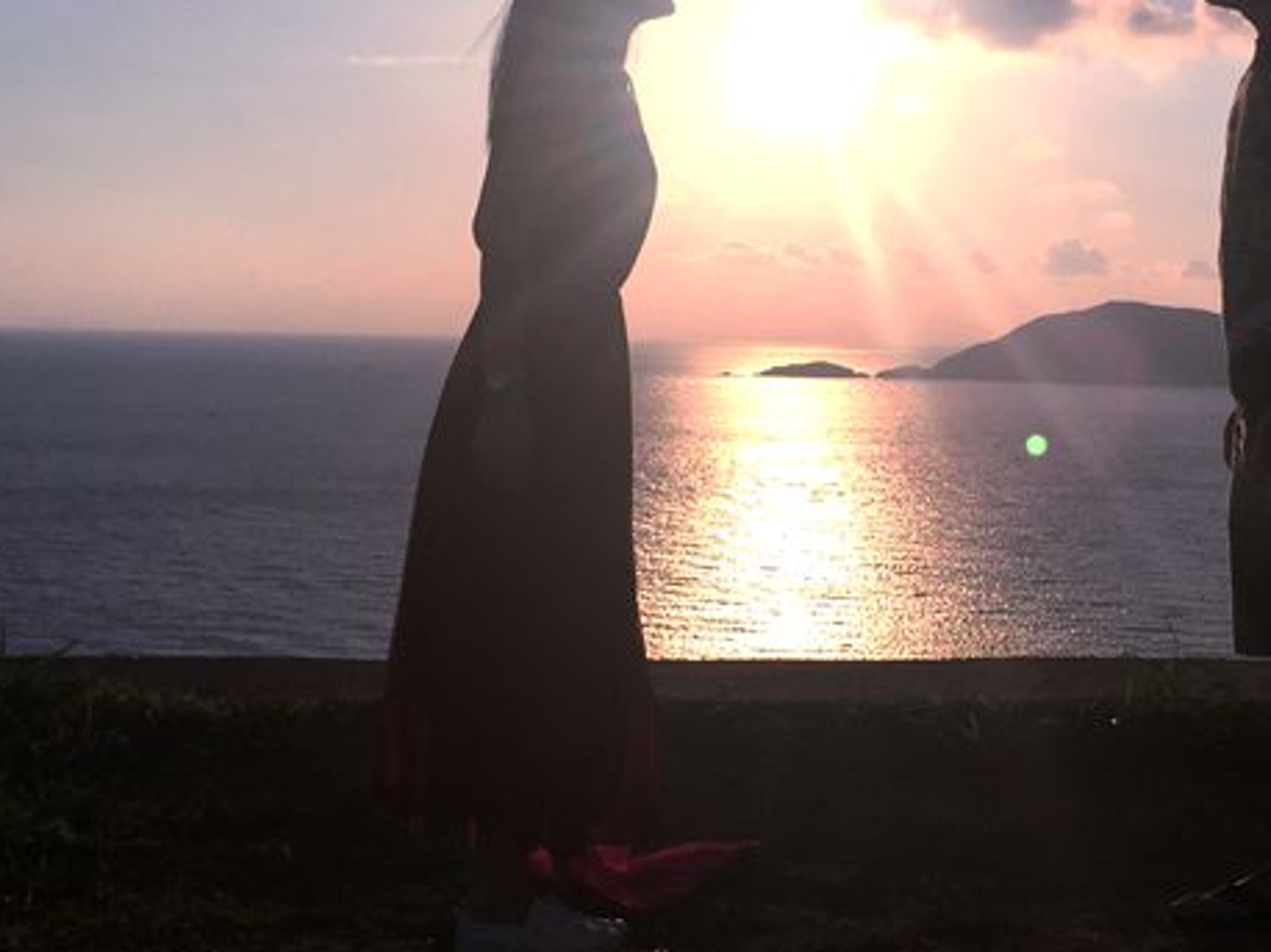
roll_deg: -2.1
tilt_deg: +2.8
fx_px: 2092
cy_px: 309
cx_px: 944
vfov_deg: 25.5
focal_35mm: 57
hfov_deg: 33.2
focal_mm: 4.15
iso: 32
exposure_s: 1/13333
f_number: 2.2
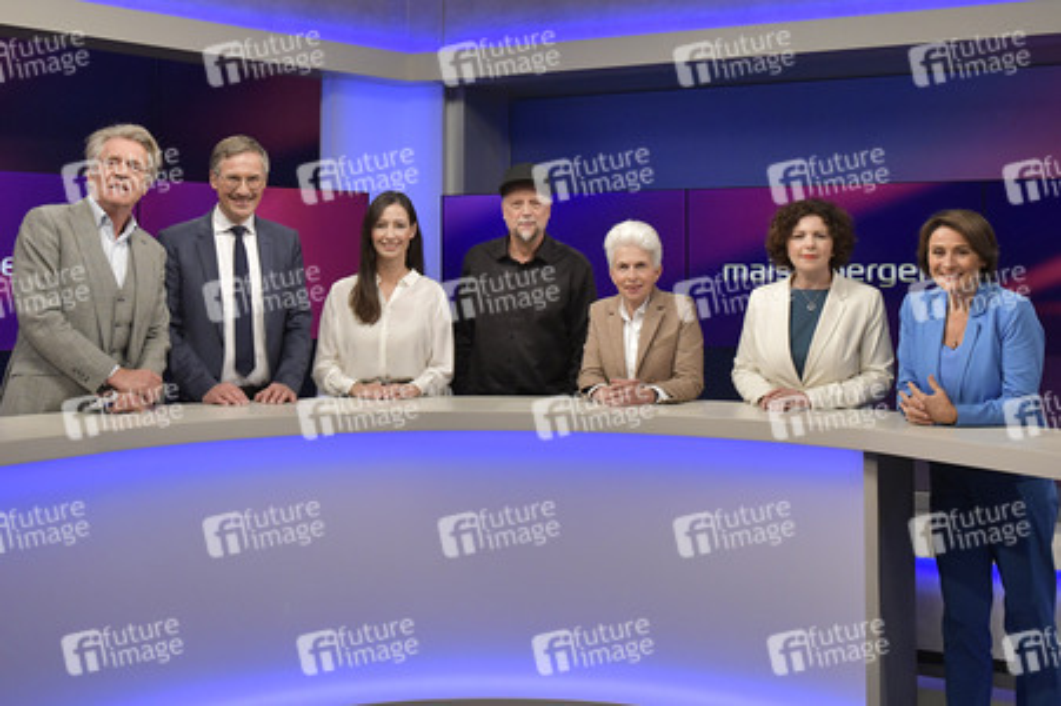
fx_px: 942
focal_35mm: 32
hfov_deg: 58.8
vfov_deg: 41.1
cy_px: 353
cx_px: 530
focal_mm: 32
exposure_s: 1/200
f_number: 6.3
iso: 2500
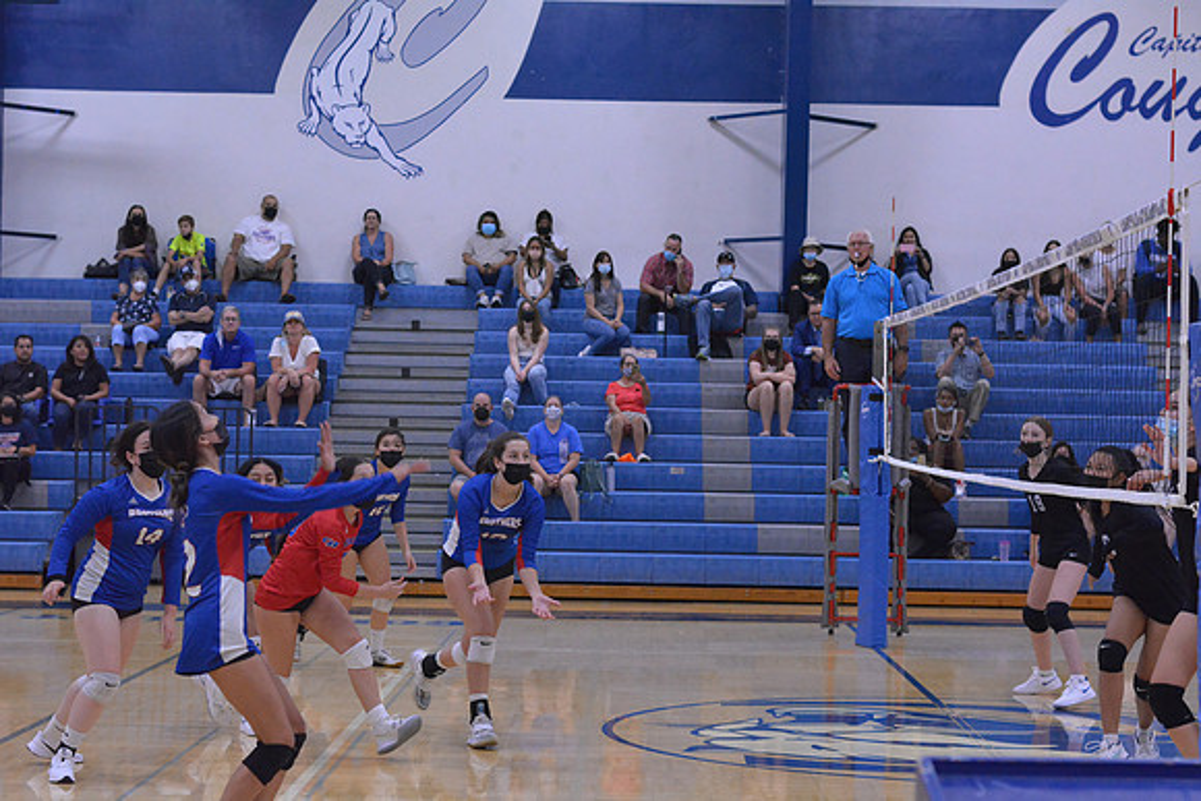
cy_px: 400
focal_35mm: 75
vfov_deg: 18.2
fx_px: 2503
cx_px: 600
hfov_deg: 27.0
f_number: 3.5
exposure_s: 1/640
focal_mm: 50
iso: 5000
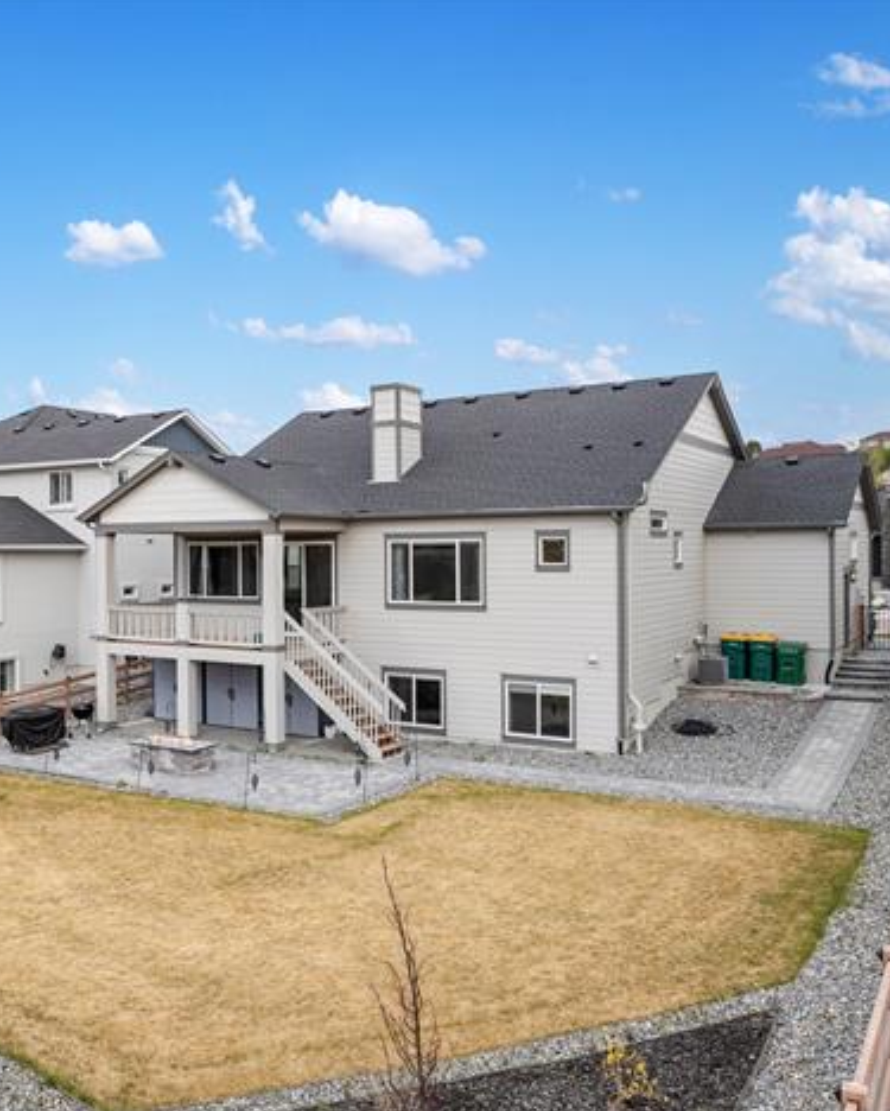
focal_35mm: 32
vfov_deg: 55.6
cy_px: 564
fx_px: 1053
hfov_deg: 44.4
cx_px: 228
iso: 120
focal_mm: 12.29
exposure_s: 1/800
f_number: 2.8
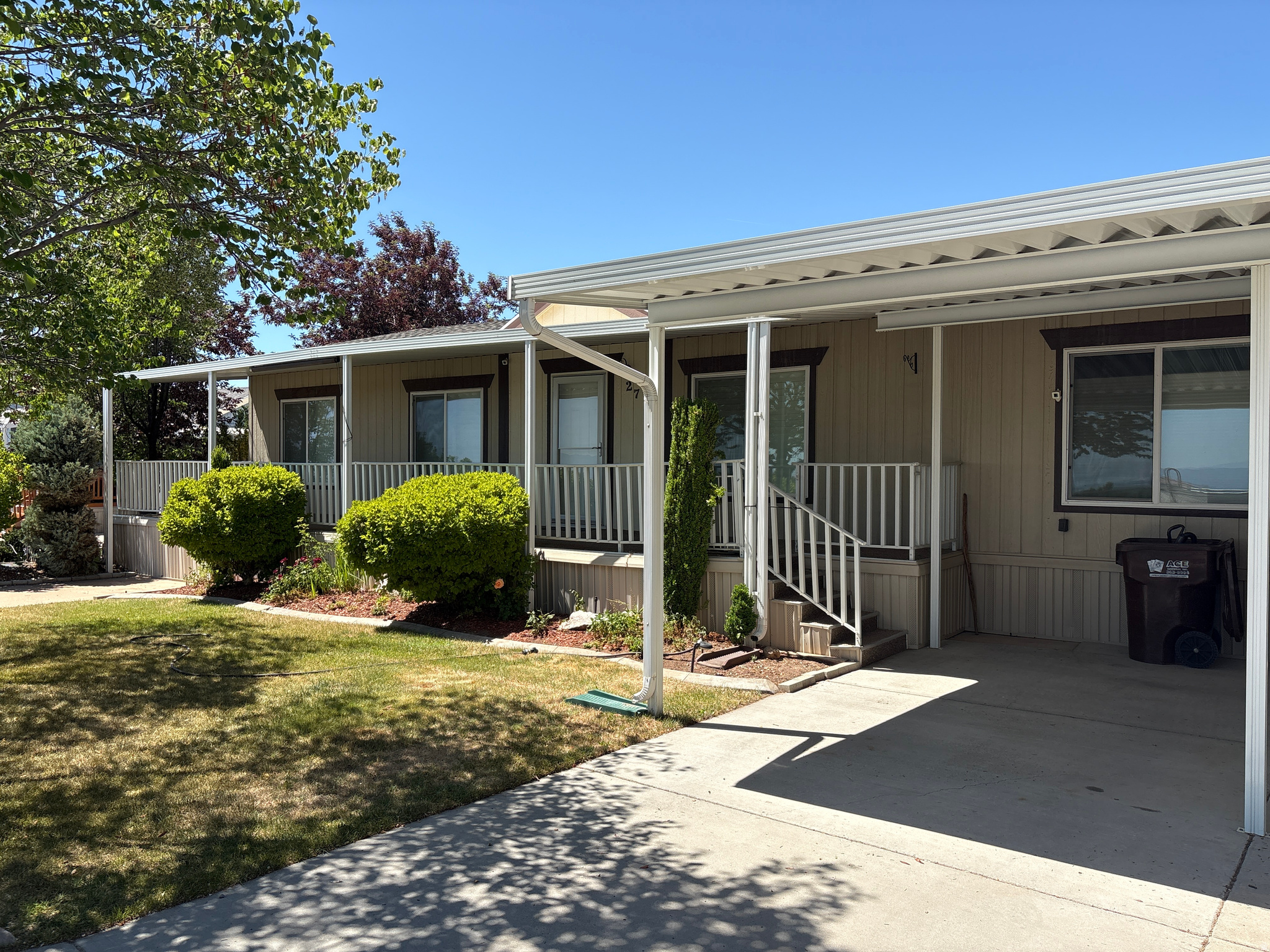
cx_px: 635
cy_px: 476
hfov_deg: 67.3
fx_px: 954
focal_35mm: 26
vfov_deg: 53.1
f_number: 1.6
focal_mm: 5.96
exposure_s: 1/2283
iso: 50
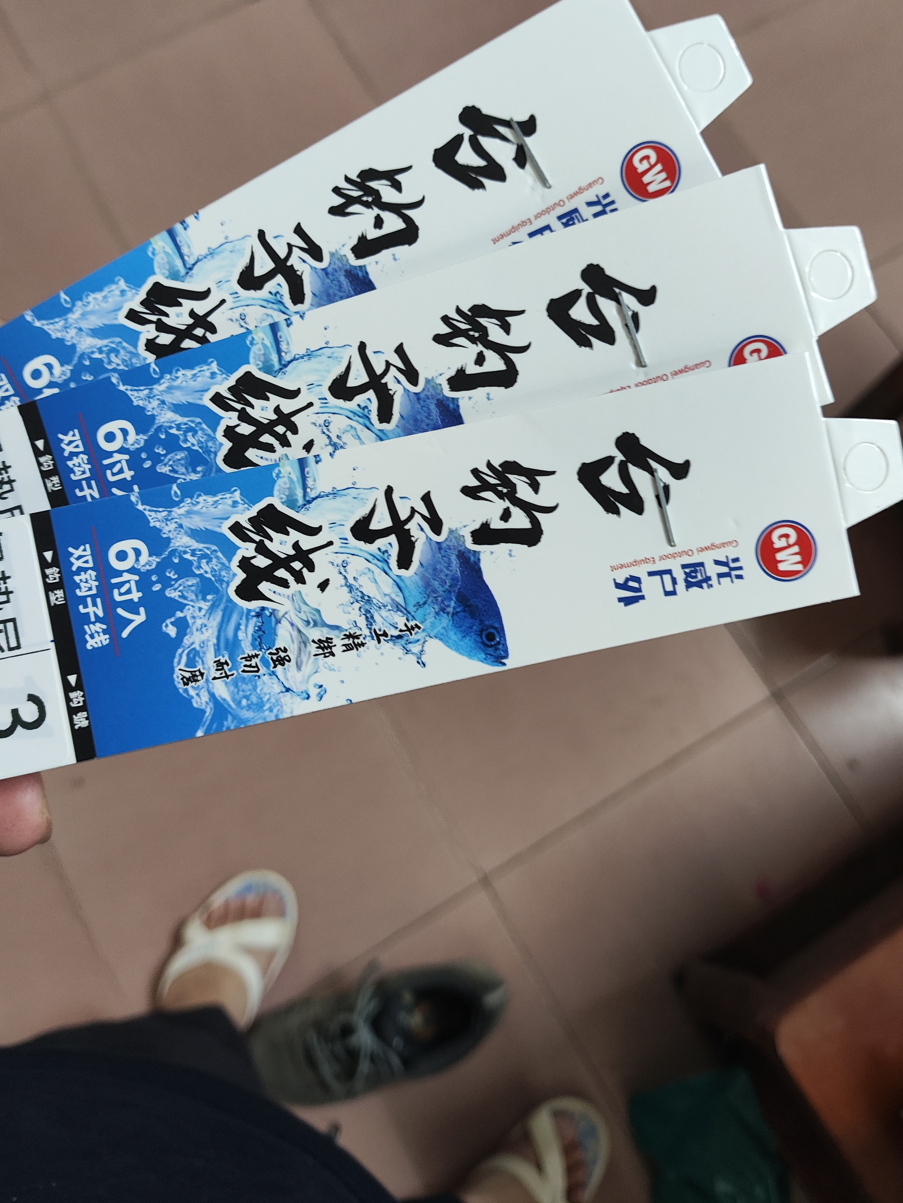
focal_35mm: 28
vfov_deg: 63.2
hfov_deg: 49.7
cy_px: 525
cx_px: 487
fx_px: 973
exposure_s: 1/33.3
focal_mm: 4.68
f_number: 1.8
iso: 402
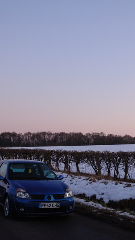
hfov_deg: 21.4
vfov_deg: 37.0
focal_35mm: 56
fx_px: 357
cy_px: 88
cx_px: 73
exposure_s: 1/60
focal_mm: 28
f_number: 4
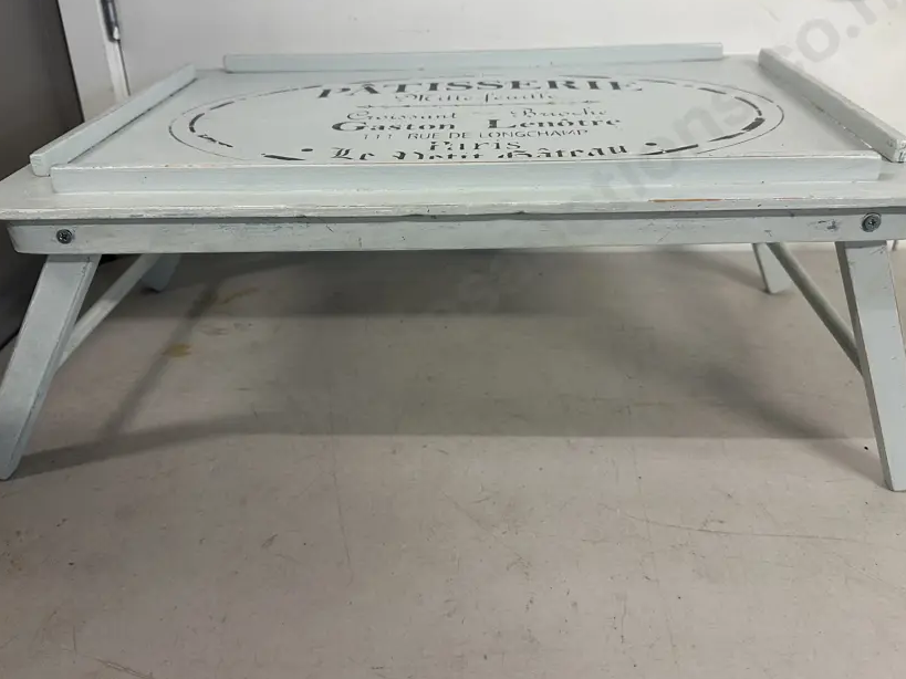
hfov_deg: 60.0
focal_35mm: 30
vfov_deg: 46.7
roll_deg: +0.3
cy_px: 303
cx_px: 466
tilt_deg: -27.0
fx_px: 785
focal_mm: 6.86
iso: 200
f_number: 1.78
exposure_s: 1/100
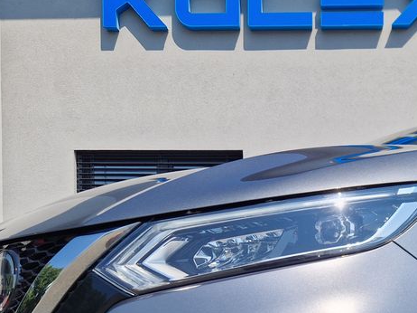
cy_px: 315
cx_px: 327
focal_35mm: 51
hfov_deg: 36.4
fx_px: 614
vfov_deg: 26.9
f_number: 1.8
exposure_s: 1/1244
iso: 50
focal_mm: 5.4
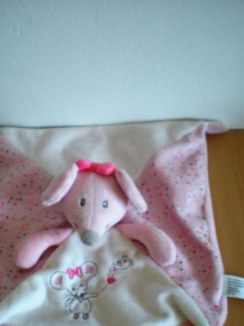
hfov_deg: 29.6
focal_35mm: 49
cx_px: 103
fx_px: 461
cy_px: 210
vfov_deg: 38.6
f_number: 3.1
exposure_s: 1/27.8
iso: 200
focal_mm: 6.3
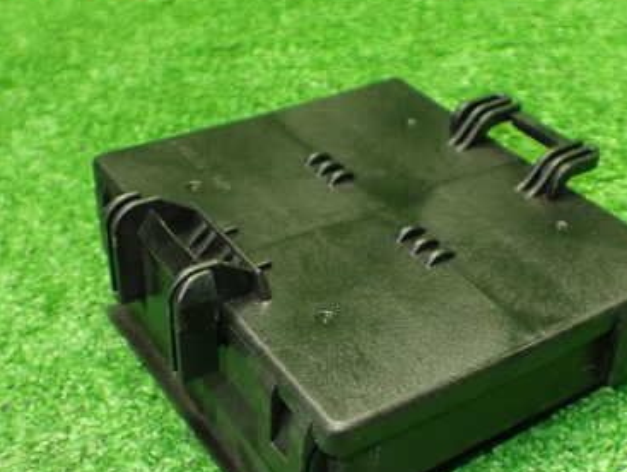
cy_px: 332
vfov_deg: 29.4
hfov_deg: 38.8
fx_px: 888
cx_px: 347
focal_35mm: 49
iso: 800
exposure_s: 1/100
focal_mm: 5.4
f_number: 2.3
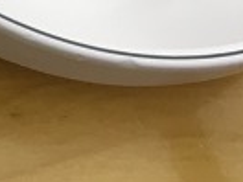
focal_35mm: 176
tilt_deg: -59.9
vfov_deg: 7.8
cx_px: -363
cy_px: -272
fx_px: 1235
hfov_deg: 9.8
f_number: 2.2
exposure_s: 1/30
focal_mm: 4.15
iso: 25
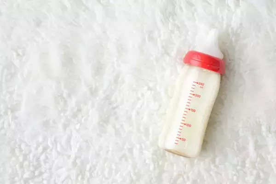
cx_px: 138
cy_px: 92
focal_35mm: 92
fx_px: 705
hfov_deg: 22.1
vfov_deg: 14.9
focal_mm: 92
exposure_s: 1/60
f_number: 10
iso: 640
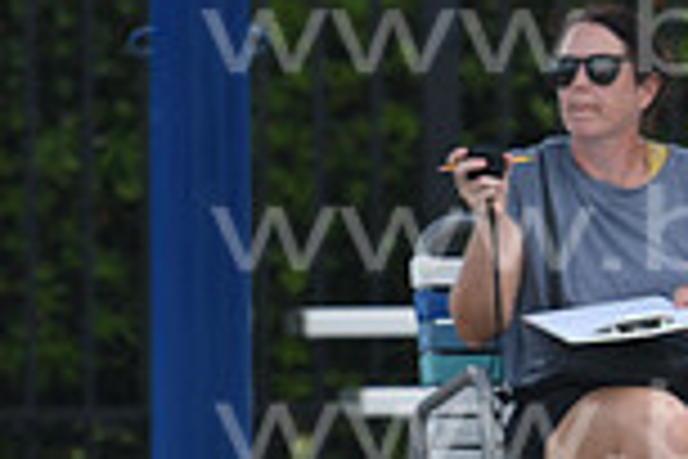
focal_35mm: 1024
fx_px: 19568
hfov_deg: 2.0
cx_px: 1232
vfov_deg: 1.3
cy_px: -56
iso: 250
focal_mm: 180
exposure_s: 1/800
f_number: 4
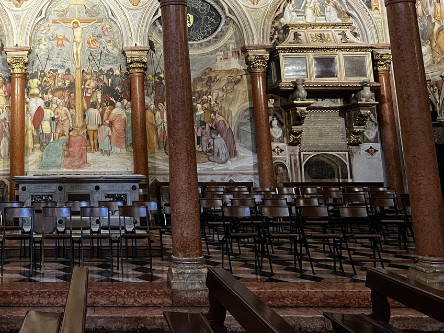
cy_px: 25
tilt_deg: +12.7
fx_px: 629
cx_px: 65
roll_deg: +0.8
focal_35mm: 49
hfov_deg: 37.0
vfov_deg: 28.4
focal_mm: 5.7
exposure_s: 1/50
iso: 250
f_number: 1.5
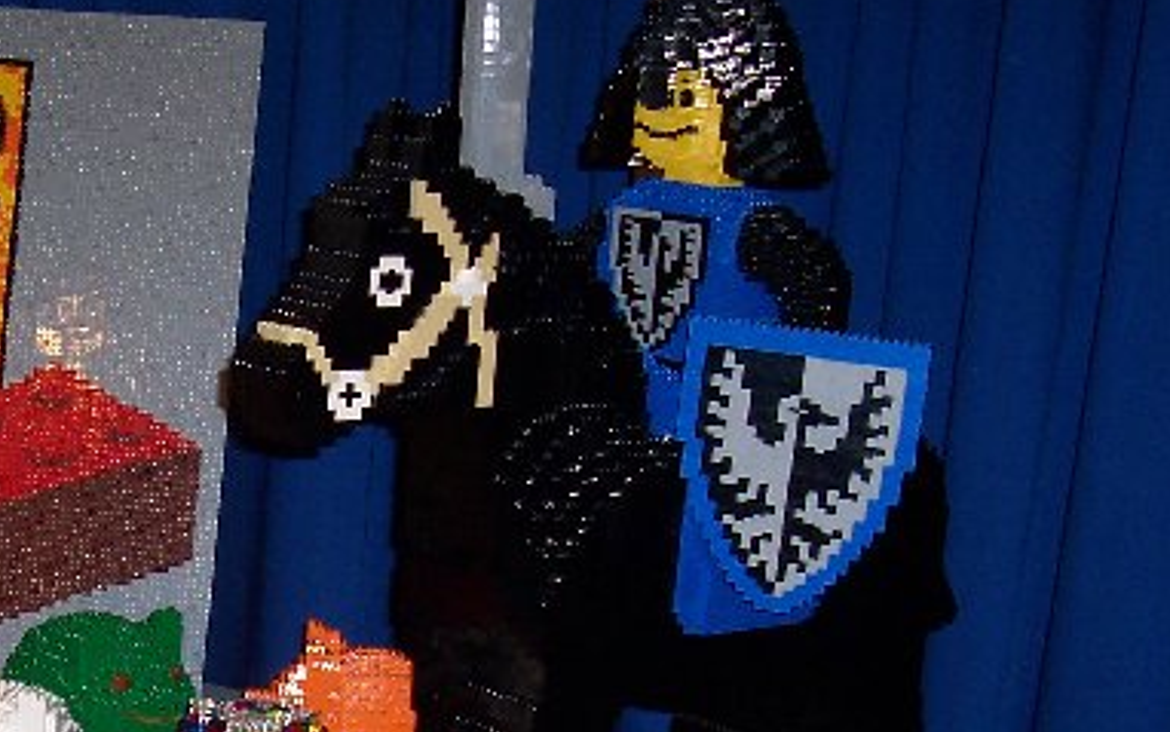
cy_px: 718
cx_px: 130
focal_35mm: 73
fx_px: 2328
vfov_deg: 17.5
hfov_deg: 27.3
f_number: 2.8
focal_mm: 5.6
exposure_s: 1/60
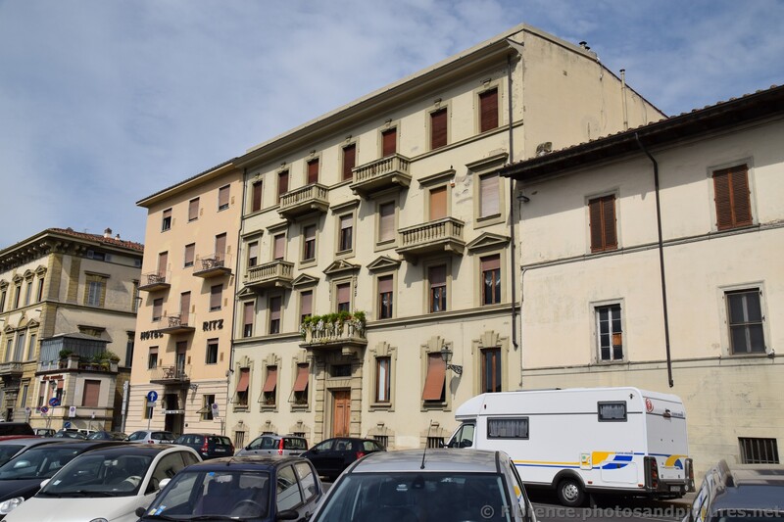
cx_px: 392
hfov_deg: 57.2
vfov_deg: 40.0
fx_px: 718
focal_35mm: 33
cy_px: 261
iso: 200
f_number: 13
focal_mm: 22
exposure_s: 1/640
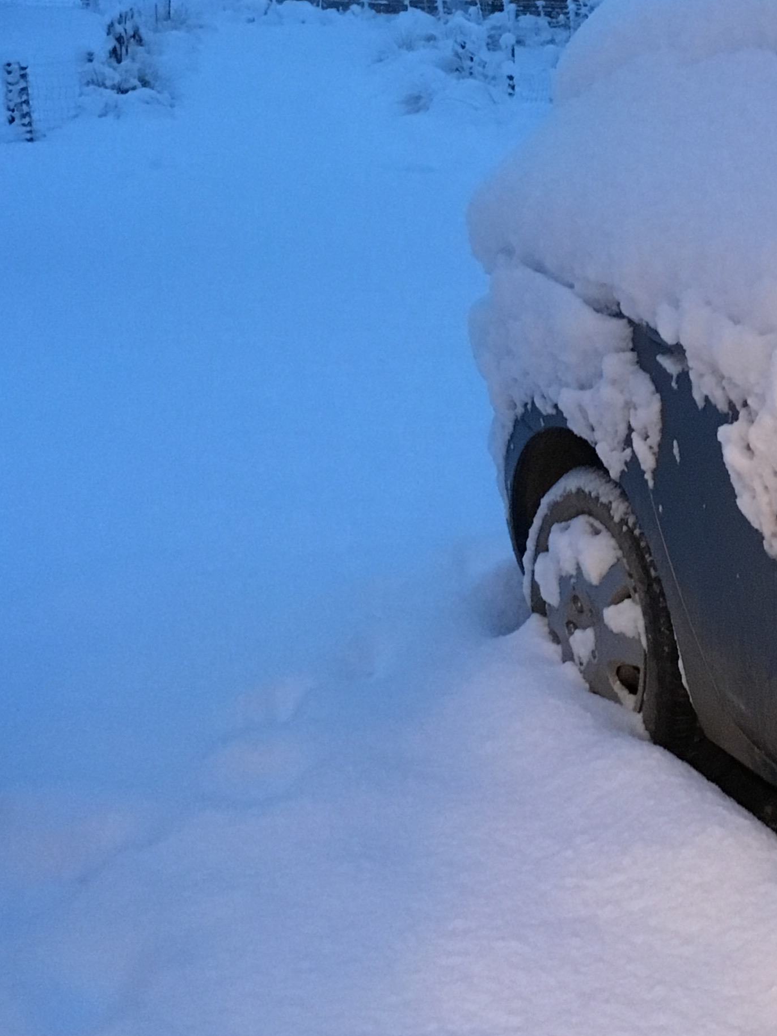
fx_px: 1916
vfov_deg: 30.0
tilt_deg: -12.7
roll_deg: -1.1
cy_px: 318
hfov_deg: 22.6
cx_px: 612
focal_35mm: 64
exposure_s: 1/17
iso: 320
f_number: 2.2
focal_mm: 4.15
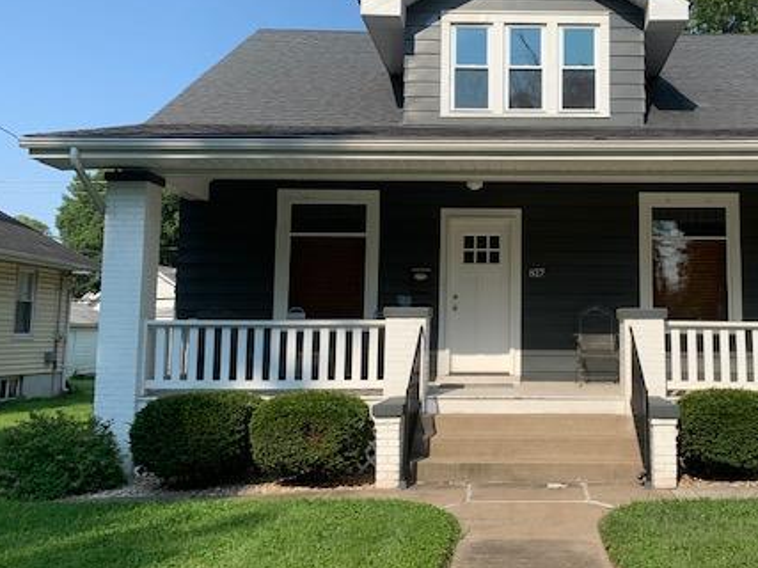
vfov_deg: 36.7
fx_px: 854
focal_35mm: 39
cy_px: 234
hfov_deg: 46.8
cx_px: 531
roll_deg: +0.1
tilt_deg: +5.5
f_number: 1.8
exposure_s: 1/1916
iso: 25
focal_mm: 4.25
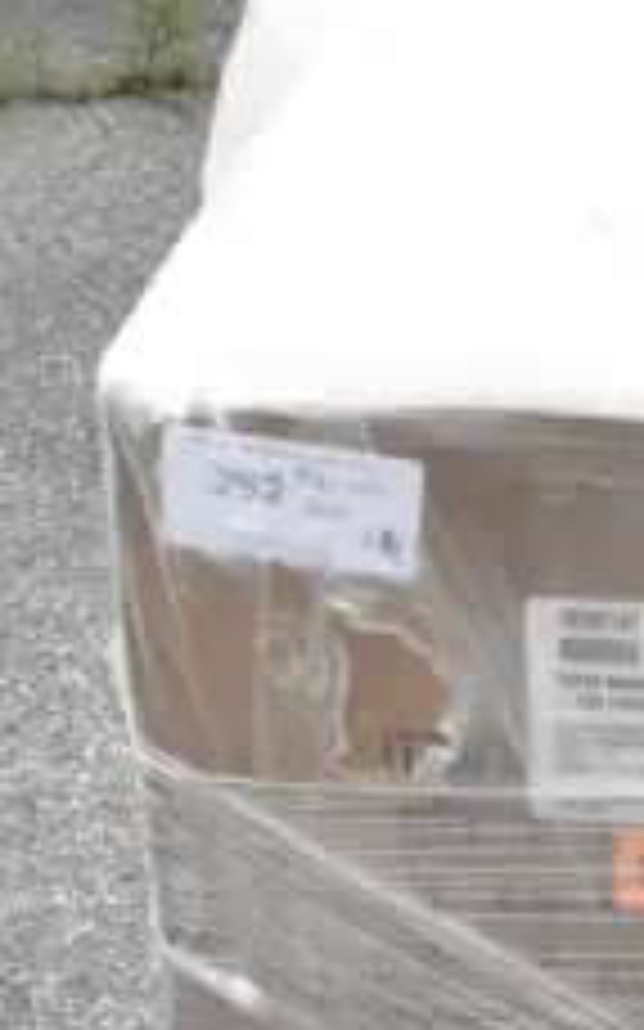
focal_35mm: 110
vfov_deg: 18.5
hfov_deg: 11.2
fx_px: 3091
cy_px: 1005
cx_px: 1121
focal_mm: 18
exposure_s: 1/1250
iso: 6400
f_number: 18
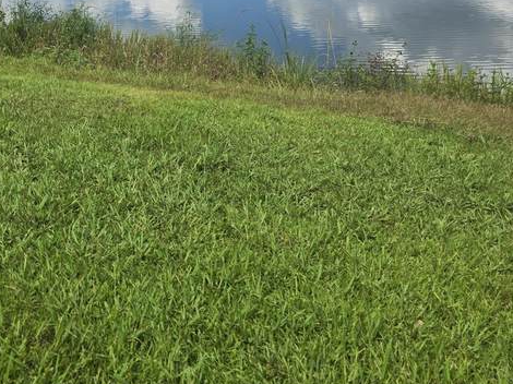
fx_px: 696
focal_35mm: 47
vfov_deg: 28.8
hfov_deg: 39.5
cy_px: -5
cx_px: 140
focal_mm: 6.3
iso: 80
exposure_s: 1/4333
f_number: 1.7
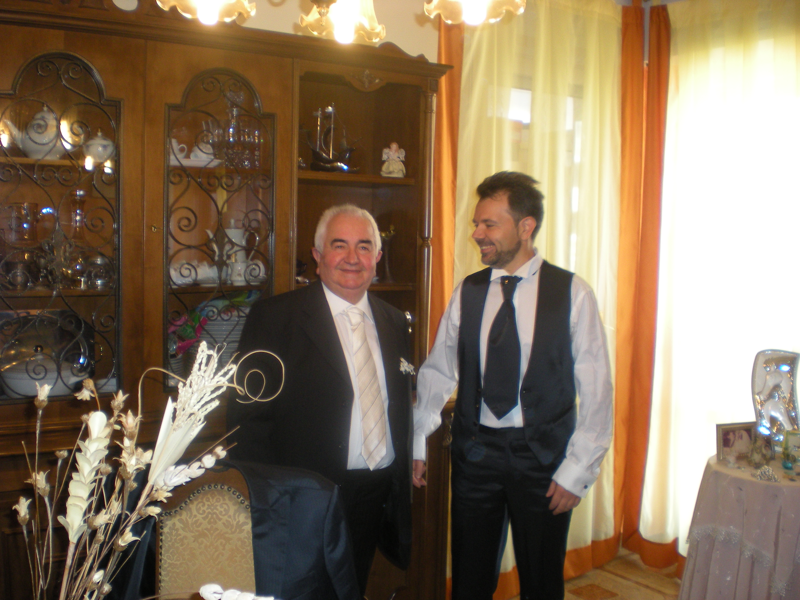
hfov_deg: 49.0
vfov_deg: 37.7
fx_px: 878
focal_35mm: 38
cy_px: 300
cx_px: 400
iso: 156
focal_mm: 6.3
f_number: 3.1
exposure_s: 1/31.3
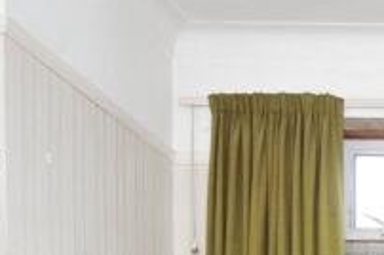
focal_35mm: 76
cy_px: 458
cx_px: 605
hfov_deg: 21.5
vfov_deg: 15.4
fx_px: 809
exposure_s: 1/60
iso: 200
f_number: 5
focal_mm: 10
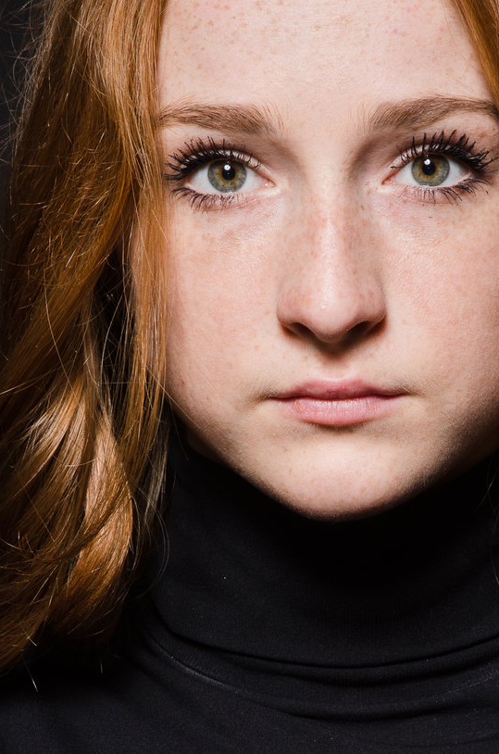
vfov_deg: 6.6
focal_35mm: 313
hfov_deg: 4.4
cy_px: 587
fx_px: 6543
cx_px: 306
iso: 100
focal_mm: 85
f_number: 8
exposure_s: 1/200
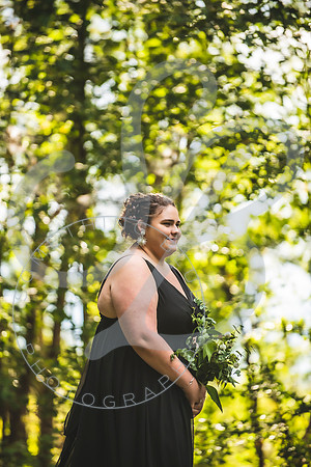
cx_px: 156
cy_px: 234
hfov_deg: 6.9
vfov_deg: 10.3
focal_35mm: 200
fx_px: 2591
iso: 500
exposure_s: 1/640
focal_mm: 200
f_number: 2.8
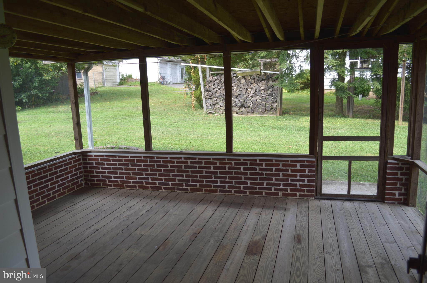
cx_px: 214
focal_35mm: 27
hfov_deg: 67.4
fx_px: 320
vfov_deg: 47.8
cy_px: 142
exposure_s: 1/160
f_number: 3.5
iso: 100
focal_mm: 18
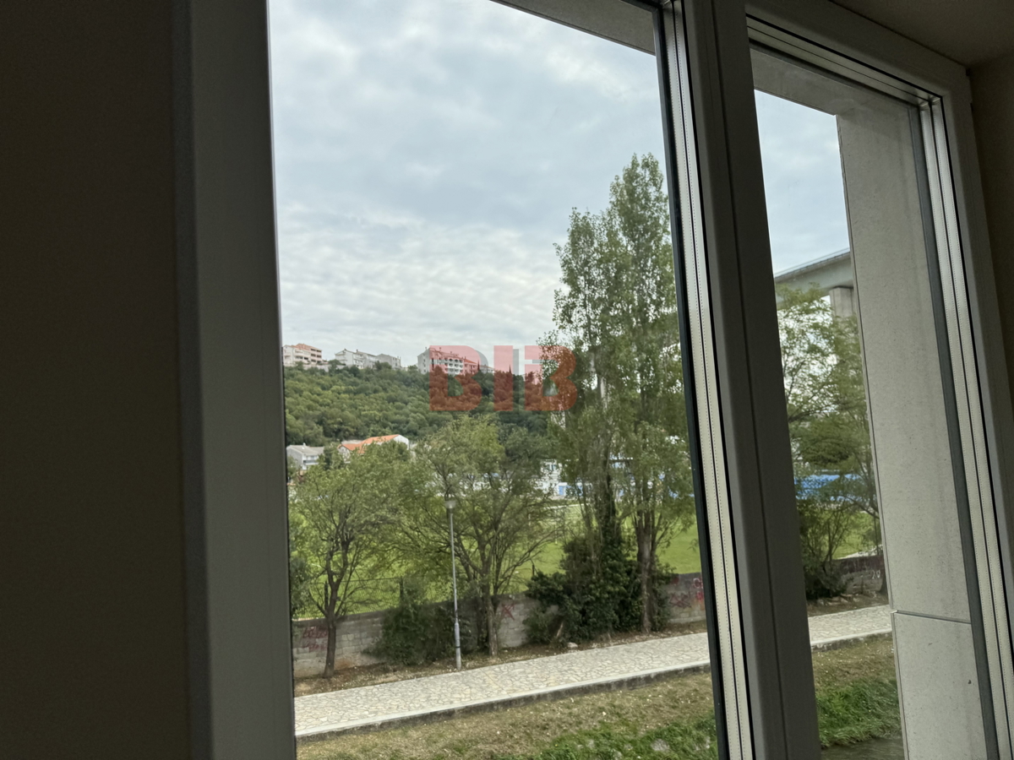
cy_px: 380
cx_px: 507
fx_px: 703
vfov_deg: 56.8
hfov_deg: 71.6
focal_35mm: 24
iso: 80
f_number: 1.78
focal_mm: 6.76
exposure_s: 1/2710
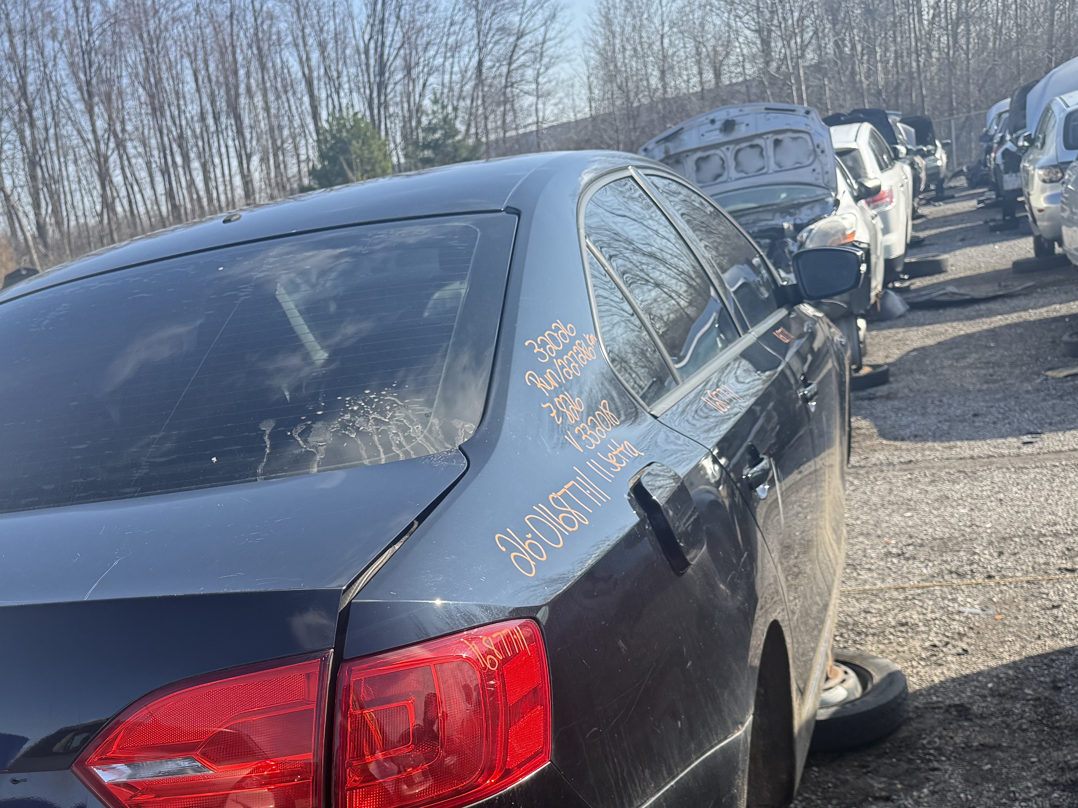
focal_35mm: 43
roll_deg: +10.7
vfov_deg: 32.7
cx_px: 315
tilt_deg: -14.3
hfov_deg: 42.9
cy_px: 642
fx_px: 1339
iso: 100
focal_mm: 6.76
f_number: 1.78
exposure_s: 1/2169
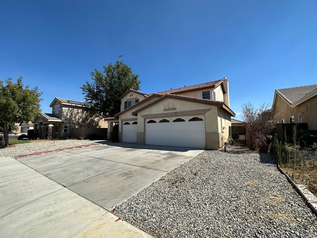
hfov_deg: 98.1
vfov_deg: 81.7
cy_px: 119
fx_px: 137
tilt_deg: +5.3
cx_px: 154
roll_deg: +0.0
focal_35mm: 15
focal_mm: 2.22
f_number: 2.2
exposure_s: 1/2304
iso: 50
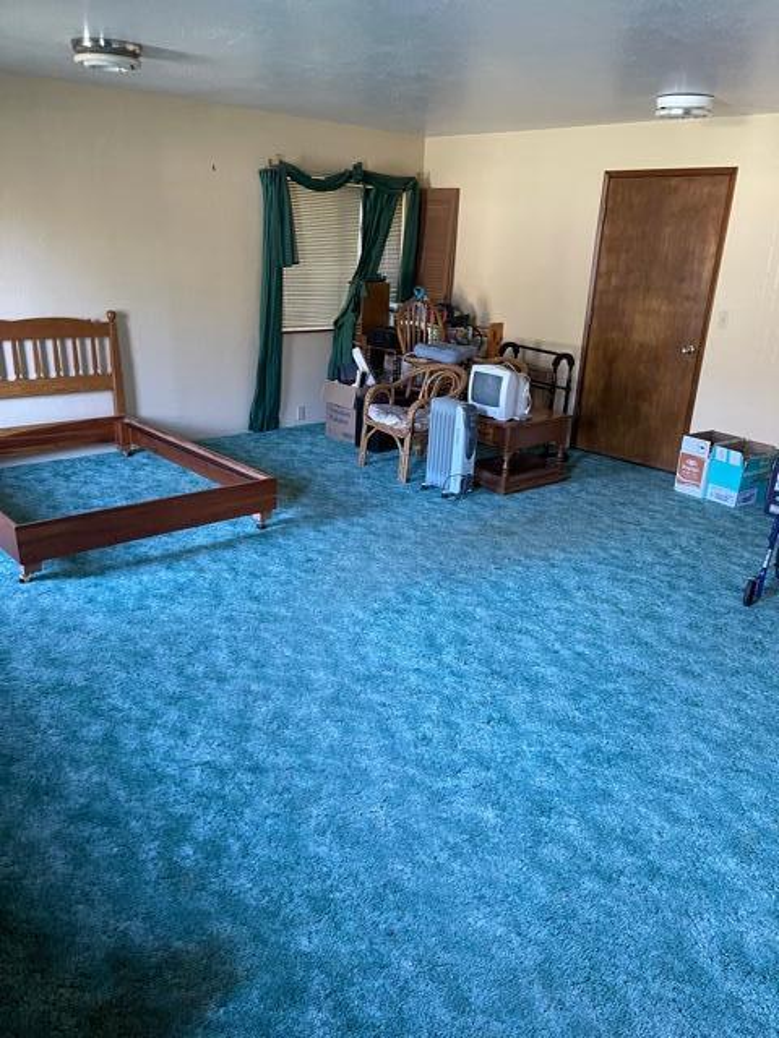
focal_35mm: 26
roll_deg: -3.1
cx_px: 390
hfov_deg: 53.1
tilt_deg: -19.6
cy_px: 519
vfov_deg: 67.3
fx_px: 780
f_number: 1.6
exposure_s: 1/60
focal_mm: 5.1
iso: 400
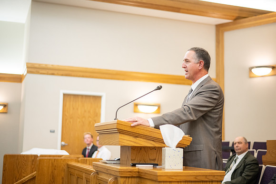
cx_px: 138
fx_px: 383
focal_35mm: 50
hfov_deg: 39.6
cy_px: 92
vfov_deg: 27.0
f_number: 1.8
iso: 1600
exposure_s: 1/400
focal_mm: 50
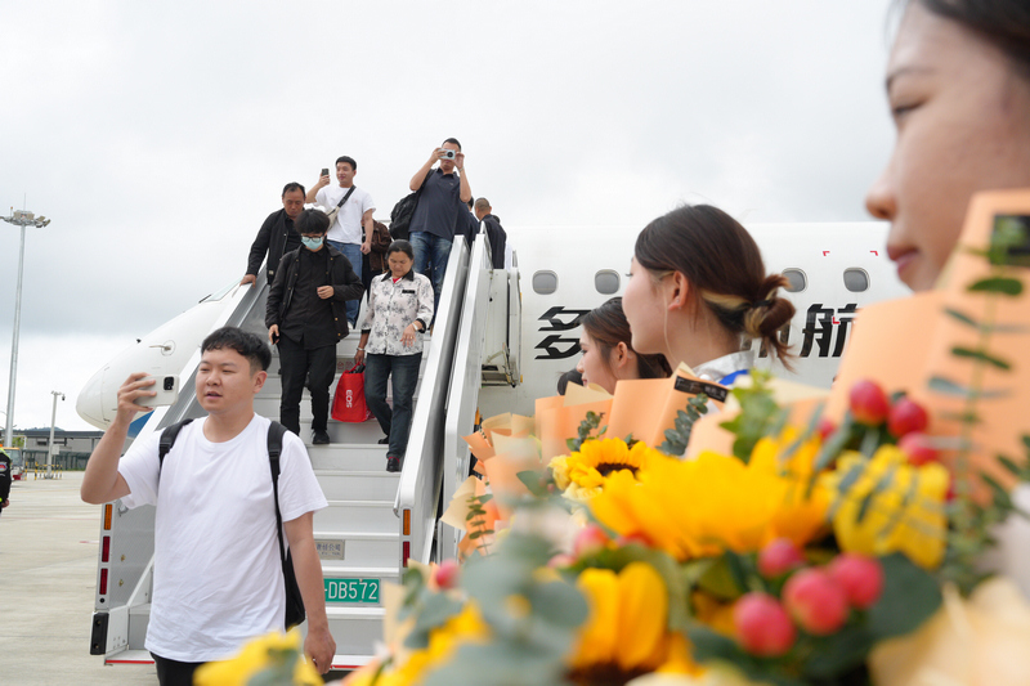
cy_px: 343
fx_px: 1001
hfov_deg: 54.4
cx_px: 515
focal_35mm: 35
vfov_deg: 37.8
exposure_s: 1/800
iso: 1000
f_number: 8
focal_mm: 35
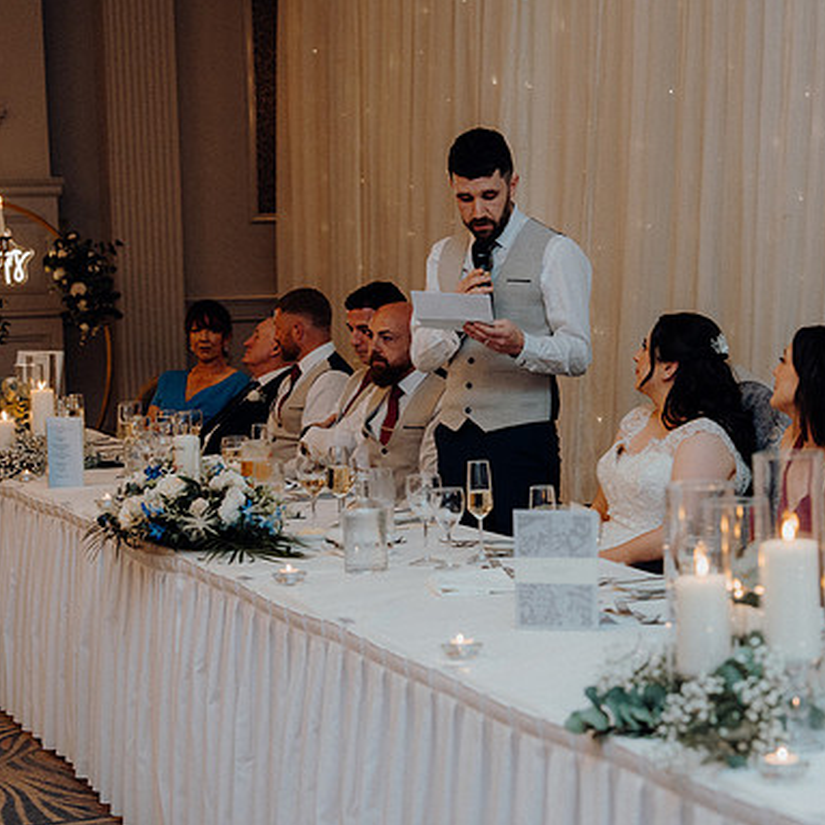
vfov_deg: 21.4
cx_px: 584
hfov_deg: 21.3
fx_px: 2184
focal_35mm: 81
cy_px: 415
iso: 2500
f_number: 3.5
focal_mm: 63
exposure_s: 1/160
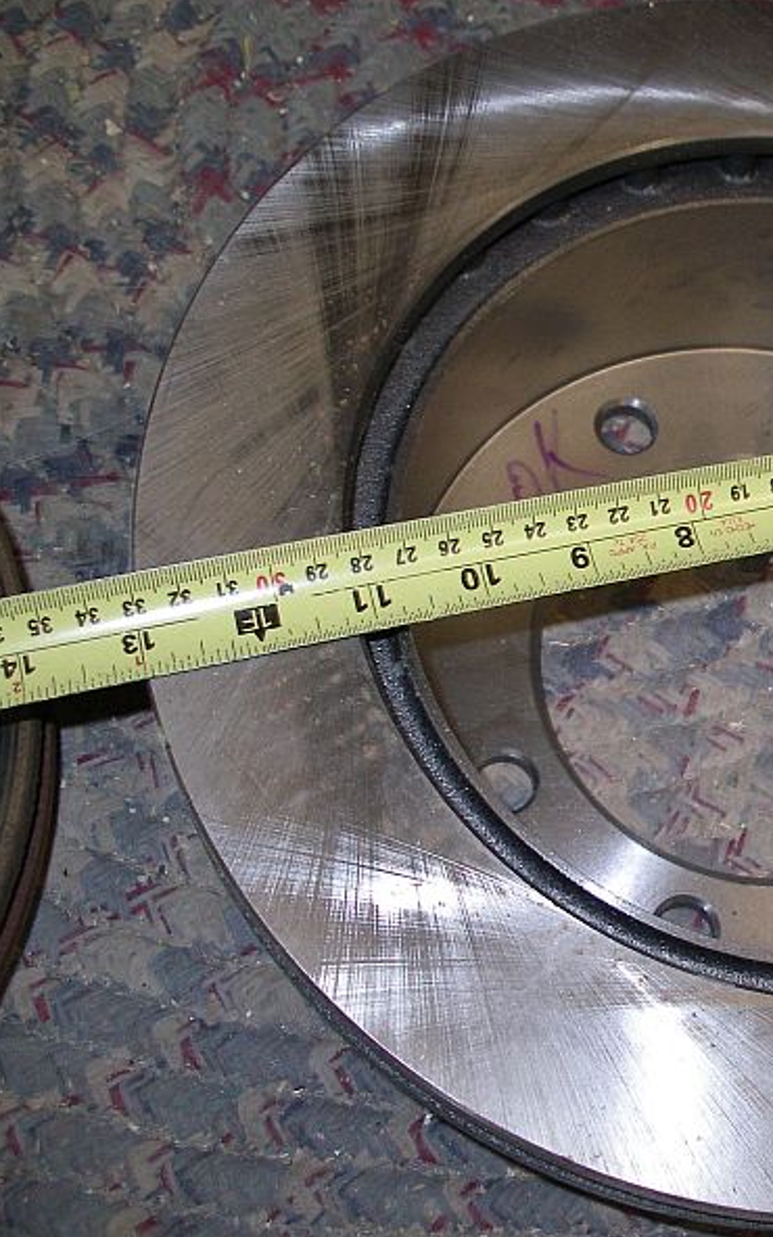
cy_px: 613
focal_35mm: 53
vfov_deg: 38.2
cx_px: 825
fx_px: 1786
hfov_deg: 23.1
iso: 200
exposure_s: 1/40
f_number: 2.8
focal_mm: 7.8
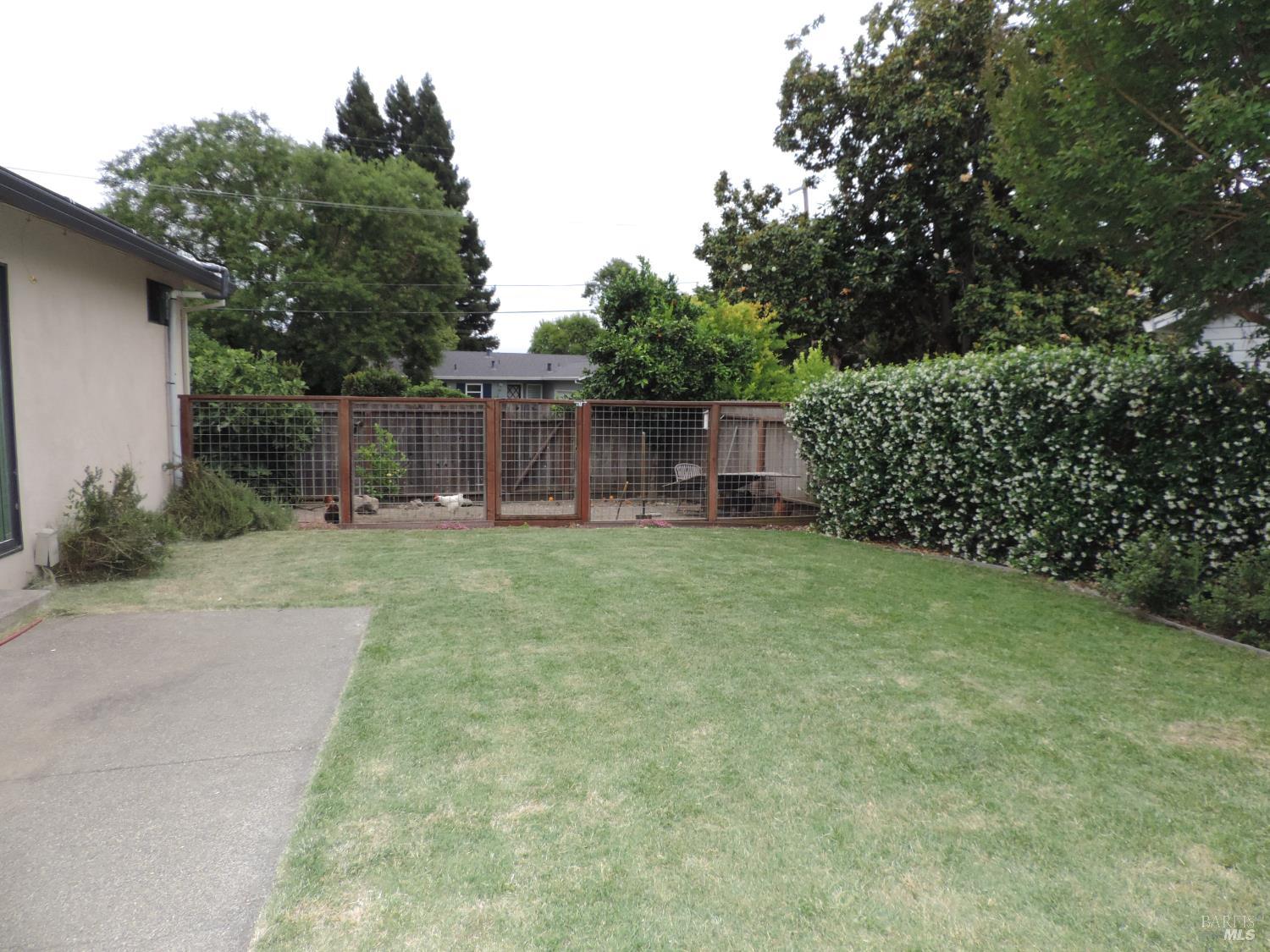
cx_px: 635
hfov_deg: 71.6
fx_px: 881
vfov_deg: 56.8
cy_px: 476
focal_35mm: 24
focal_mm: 4.3
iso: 250
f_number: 3
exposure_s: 1/800
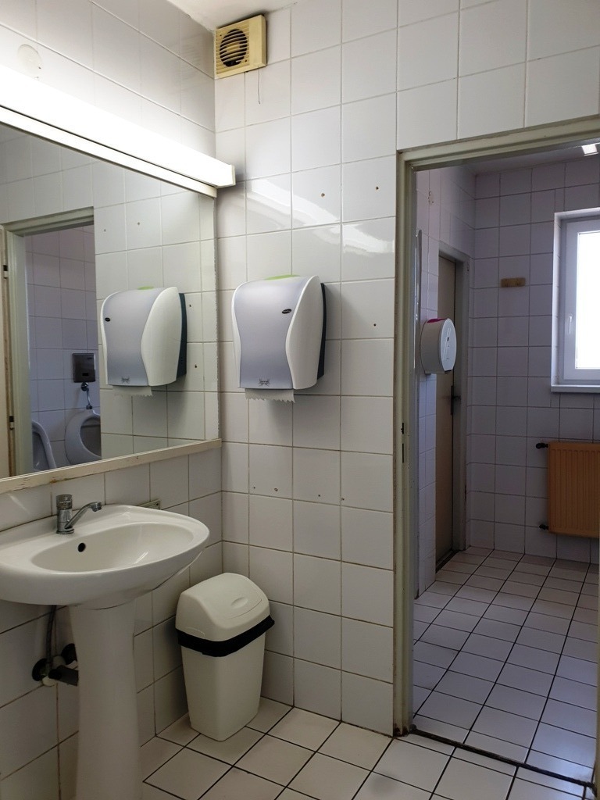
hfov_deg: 53.1
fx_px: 601
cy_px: 400
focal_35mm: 26
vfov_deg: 67.3
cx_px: 300
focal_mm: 4.3
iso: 64
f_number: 2.4
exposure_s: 1/50
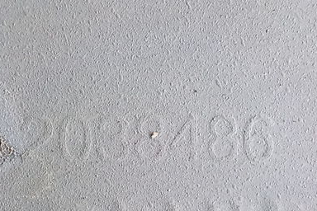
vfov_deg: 25.6
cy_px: 165
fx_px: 458
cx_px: 141
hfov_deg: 38.1
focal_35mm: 52
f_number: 3.3
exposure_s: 1/40
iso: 800
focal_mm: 4.1
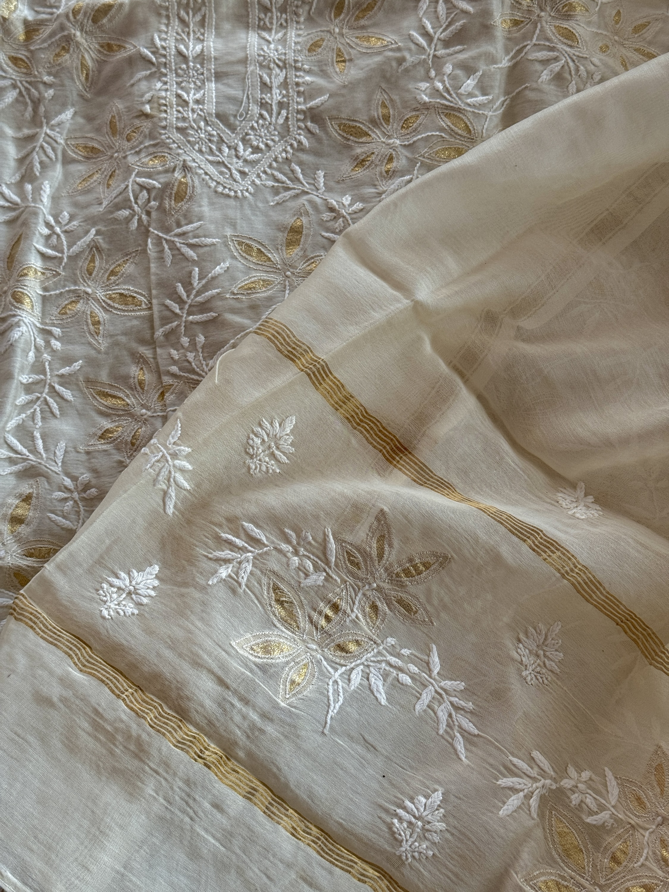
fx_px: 1237
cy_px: 446
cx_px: 334
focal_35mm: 48
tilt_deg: -72.3
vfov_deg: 39.7
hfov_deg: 30.3
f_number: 1.78
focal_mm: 6.76
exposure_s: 1/60
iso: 100
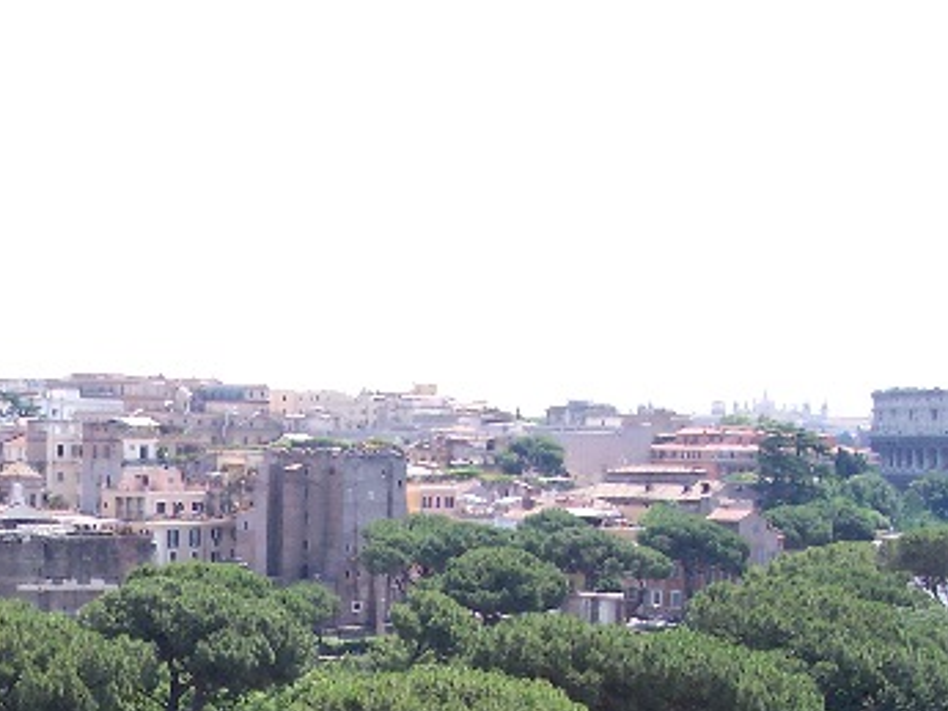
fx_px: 2411
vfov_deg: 16.3
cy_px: 766
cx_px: 137
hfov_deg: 21.8
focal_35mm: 88
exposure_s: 1/350
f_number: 4.8
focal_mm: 8
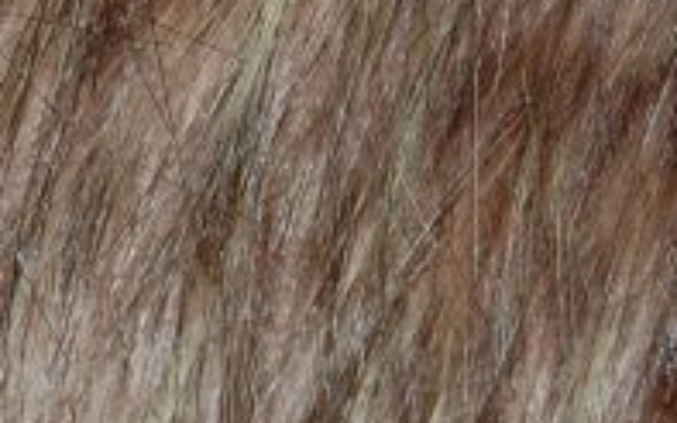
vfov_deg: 6.2
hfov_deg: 9.8
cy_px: 469
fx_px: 3865
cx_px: -179
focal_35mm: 210
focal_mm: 45
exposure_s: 1/60
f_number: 5.3
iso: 400
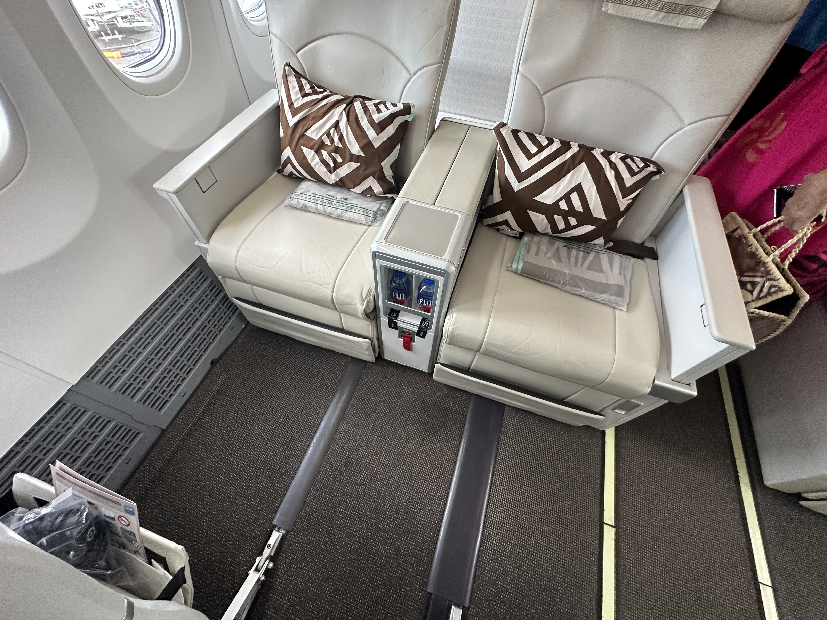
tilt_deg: -55.6
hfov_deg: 102.1
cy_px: 310
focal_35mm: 14
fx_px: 334
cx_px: 414
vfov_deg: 85.7
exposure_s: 1/90
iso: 250
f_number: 2.2
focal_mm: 2.22
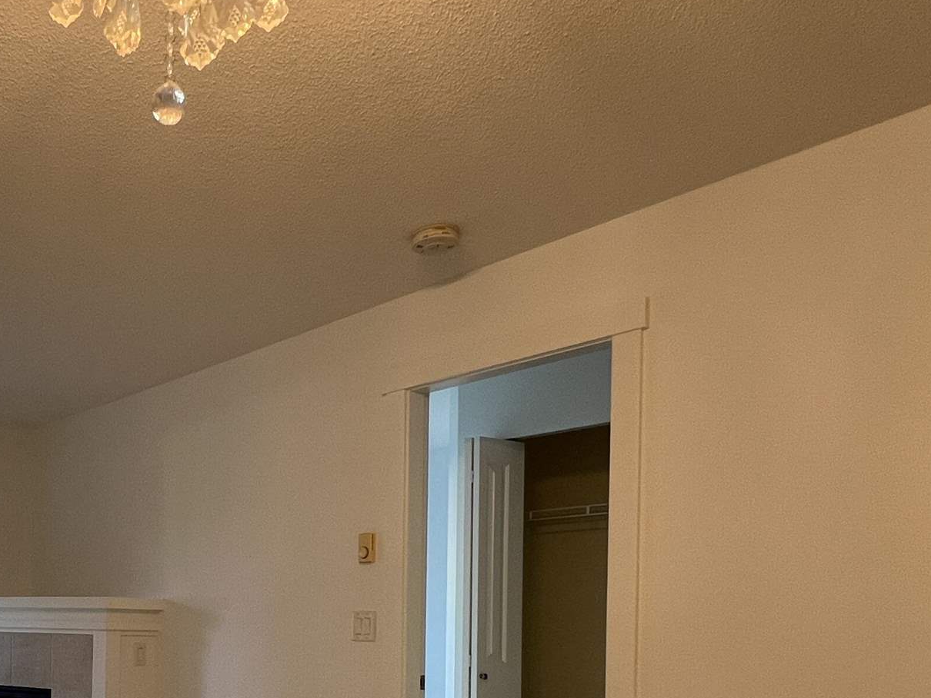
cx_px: 139
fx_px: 888
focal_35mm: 33
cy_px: 630
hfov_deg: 50.6
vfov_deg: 39.8
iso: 160
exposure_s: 1/60
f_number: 1.8
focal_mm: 1.57
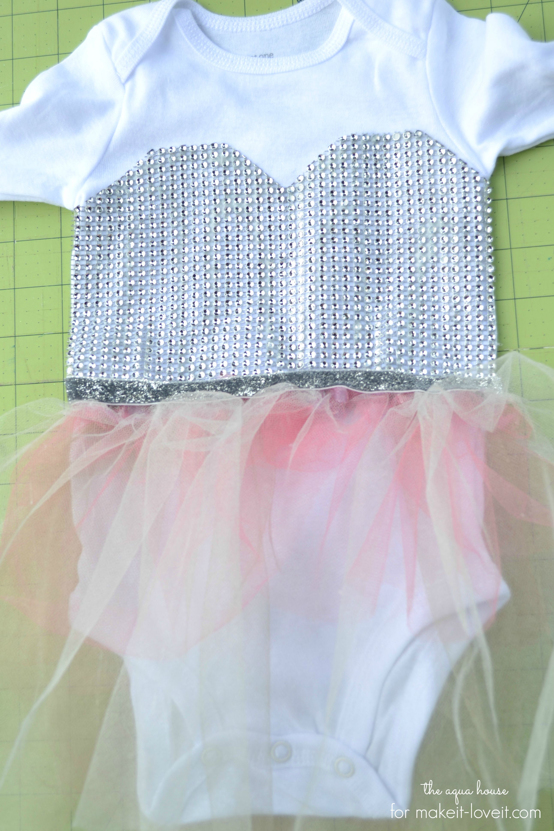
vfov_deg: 46.4
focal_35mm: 42
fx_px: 969
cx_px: 277
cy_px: 416
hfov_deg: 31.9
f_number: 4.5
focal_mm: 28
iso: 100
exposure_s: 1/125
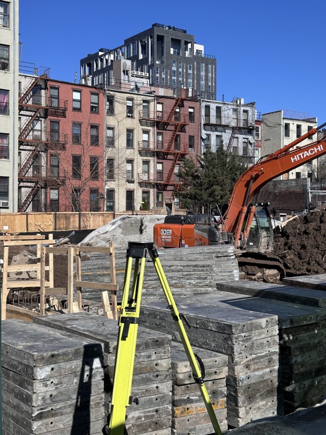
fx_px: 603
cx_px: 163
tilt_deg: +0.3
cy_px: 218
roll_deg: -0.6
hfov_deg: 30.3
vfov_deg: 39.7
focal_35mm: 48
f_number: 1.78
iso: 64
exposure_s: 1/5556
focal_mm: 6.86
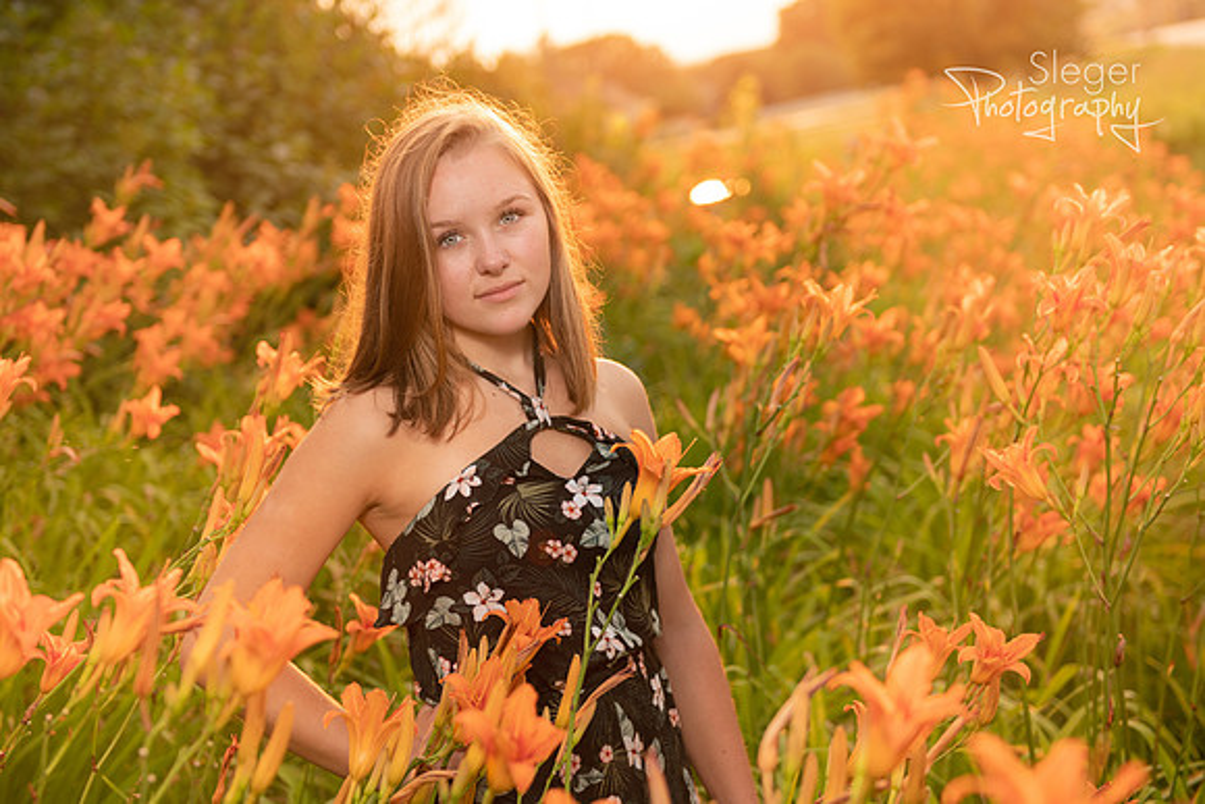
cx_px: 566
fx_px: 2222
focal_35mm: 66
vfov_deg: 20.5
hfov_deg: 30.3
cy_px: 407
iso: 100
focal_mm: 52
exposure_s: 1/160
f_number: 2.8
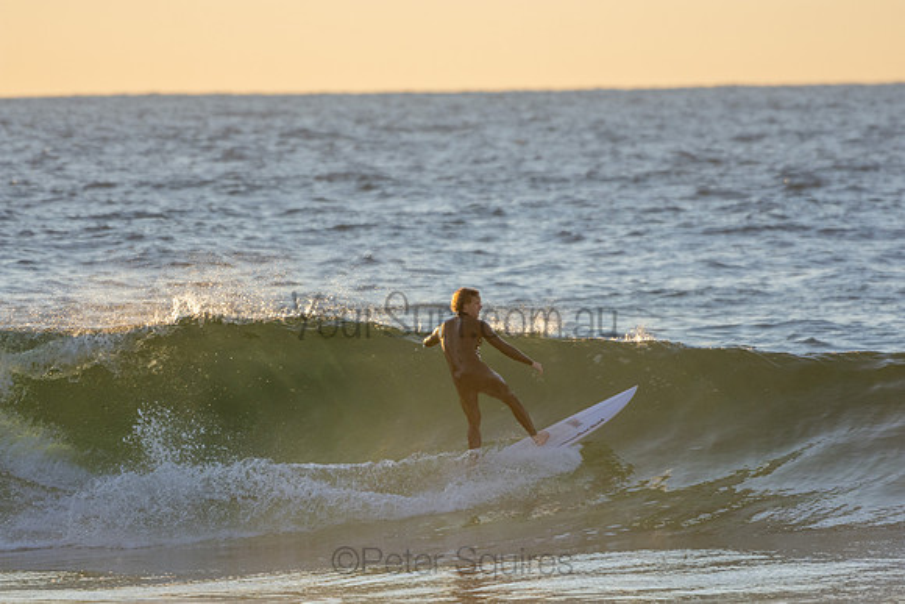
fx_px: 14332
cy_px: 302
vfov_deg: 2.4
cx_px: 452
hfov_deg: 3.6
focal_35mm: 570
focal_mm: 380
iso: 400
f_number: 5.6
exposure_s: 1/1000
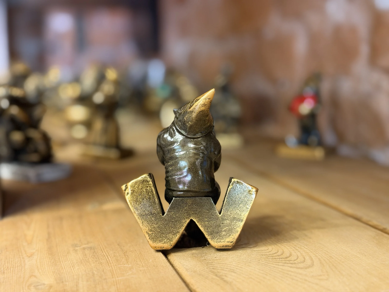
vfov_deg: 30.3
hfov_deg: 39.7
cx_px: 194
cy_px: 146
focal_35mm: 48
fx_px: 539
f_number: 1.78
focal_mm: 6.76
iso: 800
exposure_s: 1/29
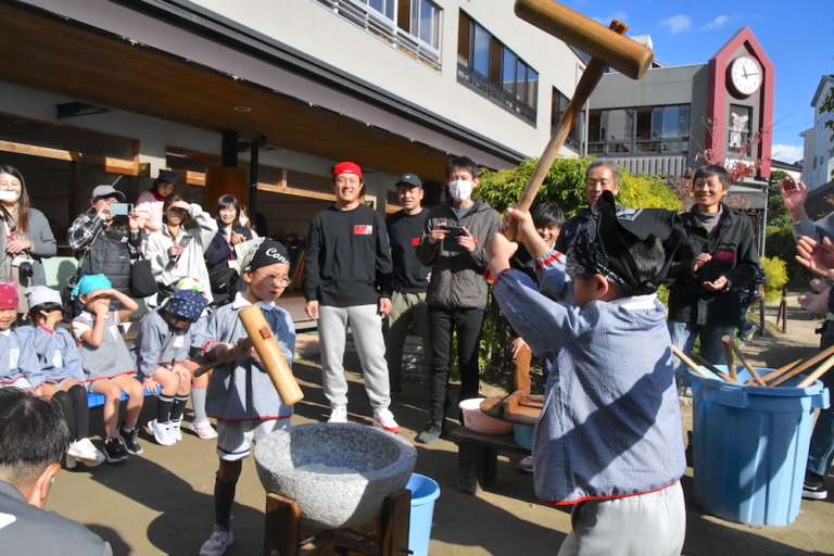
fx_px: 625
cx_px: 417
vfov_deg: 47.9
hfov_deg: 67.4
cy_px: 278
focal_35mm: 27
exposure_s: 1/4000
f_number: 16
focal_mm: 18
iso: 5000
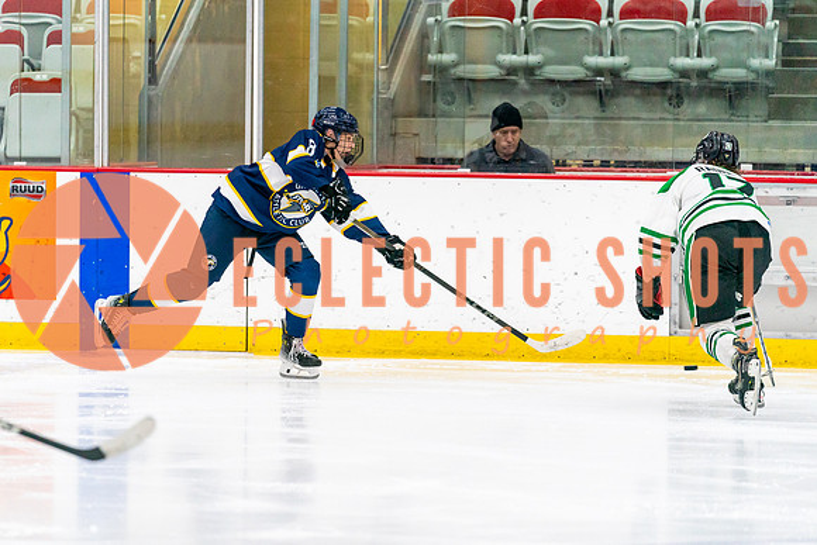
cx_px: 347
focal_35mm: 235
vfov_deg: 5.9
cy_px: 273
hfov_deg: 8.8
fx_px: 5328
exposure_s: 1/1250
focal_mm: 200
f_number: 2.8
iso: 3200
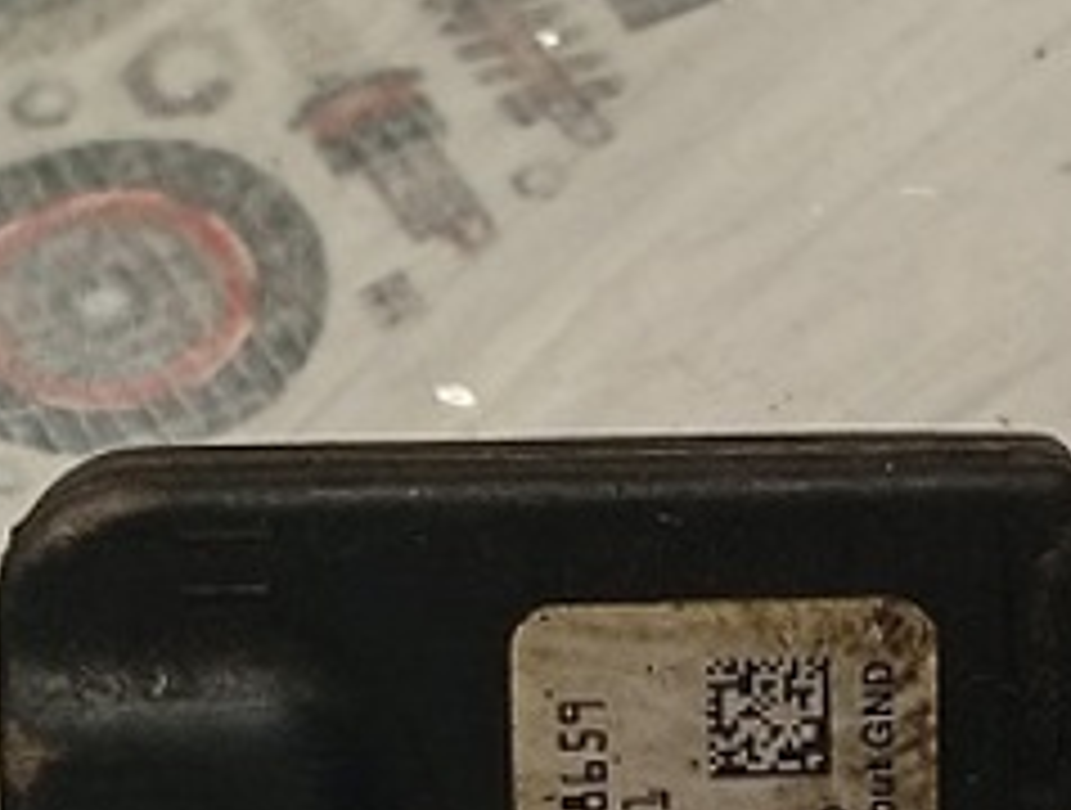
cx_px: 857
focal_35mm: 139
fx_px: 4314
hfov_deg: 14.1
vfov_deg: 10.6
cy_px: 914
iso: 146
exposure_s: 1/50
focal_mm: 3.96
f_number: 1.8
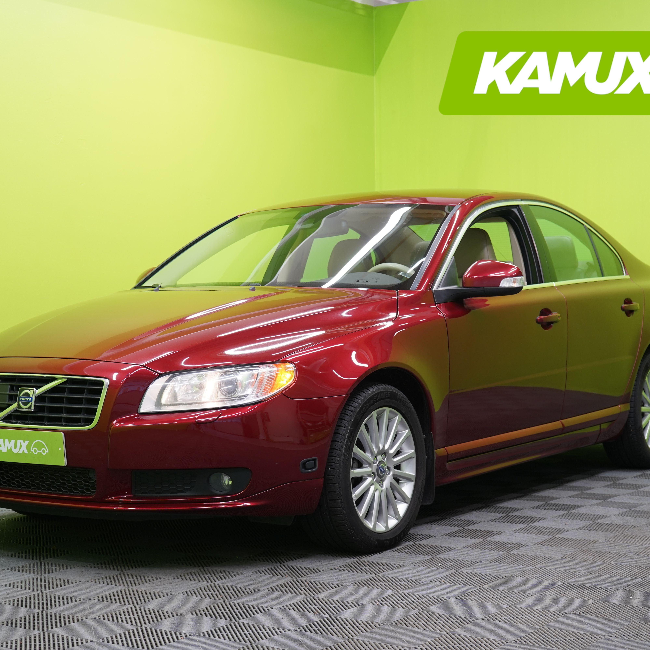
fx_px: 1360
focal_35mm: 64
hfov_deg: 26.9
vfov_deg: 26.9
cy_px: 326
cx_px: 317
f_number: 5
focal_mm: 50
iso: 400
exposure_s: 1/25
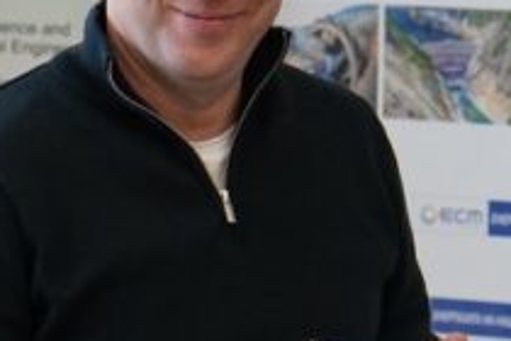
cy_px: 454
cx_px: 302
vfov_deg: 4.5
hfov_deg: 6.7
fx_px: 4357
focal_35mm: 307
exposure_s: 1/250
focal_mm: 63
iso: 4000
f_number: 5.6
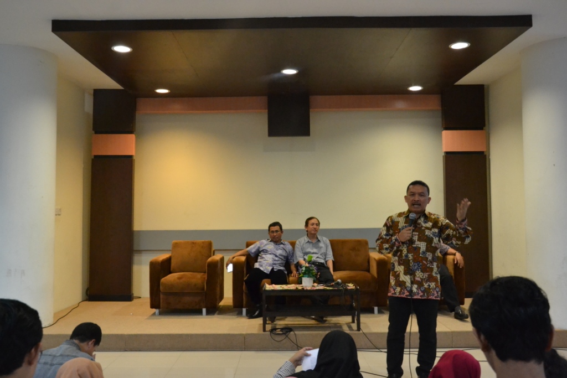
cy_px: 189
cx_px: 284
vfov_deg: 40.0
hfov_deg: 57.2
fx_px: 520
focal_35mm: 33
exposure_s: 1/30
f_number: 6.3
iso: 3200
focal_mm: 22
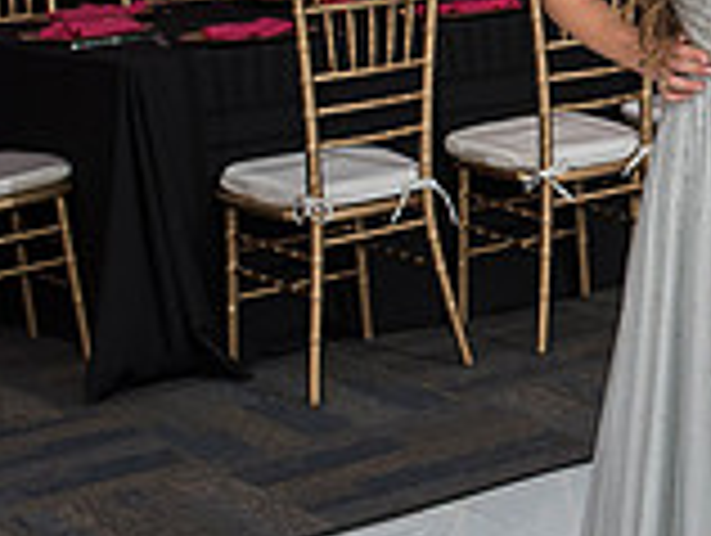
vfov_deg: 13.3
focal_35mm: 111
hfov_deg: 17.0
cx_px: 830
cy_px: 93
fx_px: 2283
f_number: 4.5
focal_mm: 29
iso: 800
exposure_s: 1/100
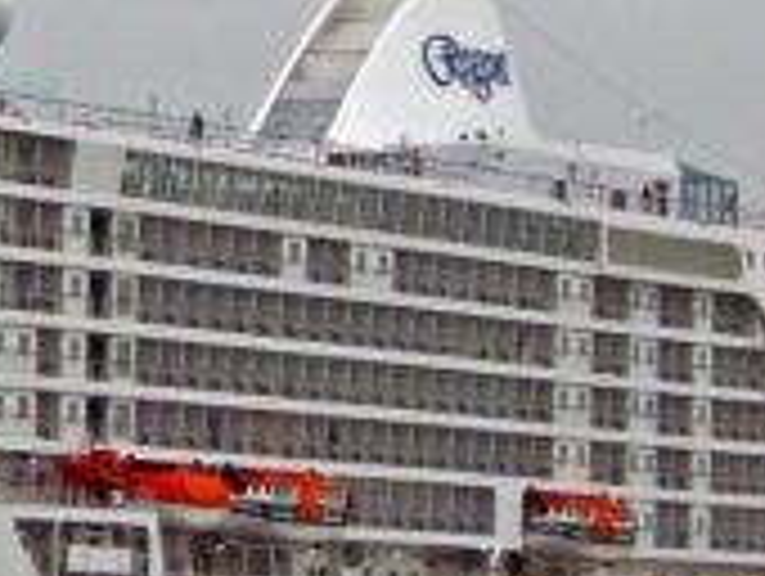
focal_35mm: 400
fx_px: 8852
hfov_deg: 4.9
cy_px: 338
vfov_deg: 3.7
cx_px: -99
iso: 125
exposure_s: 1/160
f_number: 4.9
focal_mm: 25.3
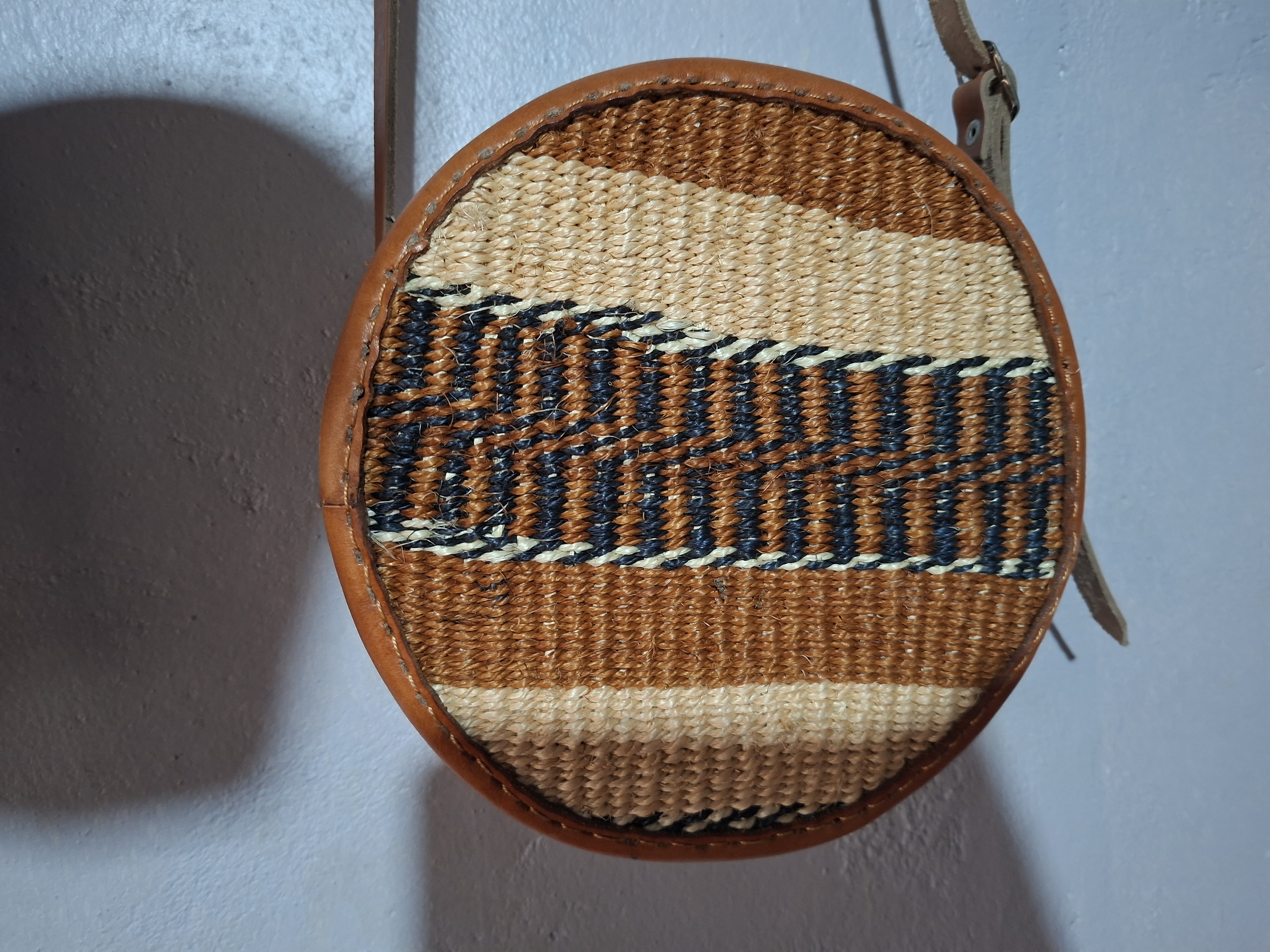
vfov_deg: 58.9
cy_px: 476
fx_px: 844
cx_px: 635
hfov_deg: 73.9
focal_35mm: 23
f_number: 1.8
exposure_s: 1/25
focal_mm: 5.54
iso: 500
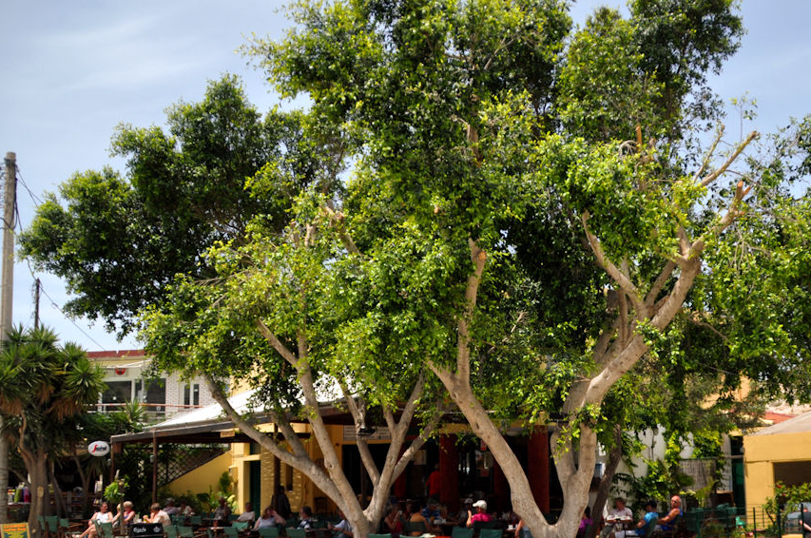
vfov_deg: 34.7
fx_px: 855
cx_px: 559
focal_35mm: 38
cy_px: 351
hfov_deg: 49.6
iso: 200
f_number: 3.5
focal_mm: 18
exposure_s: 1/2000
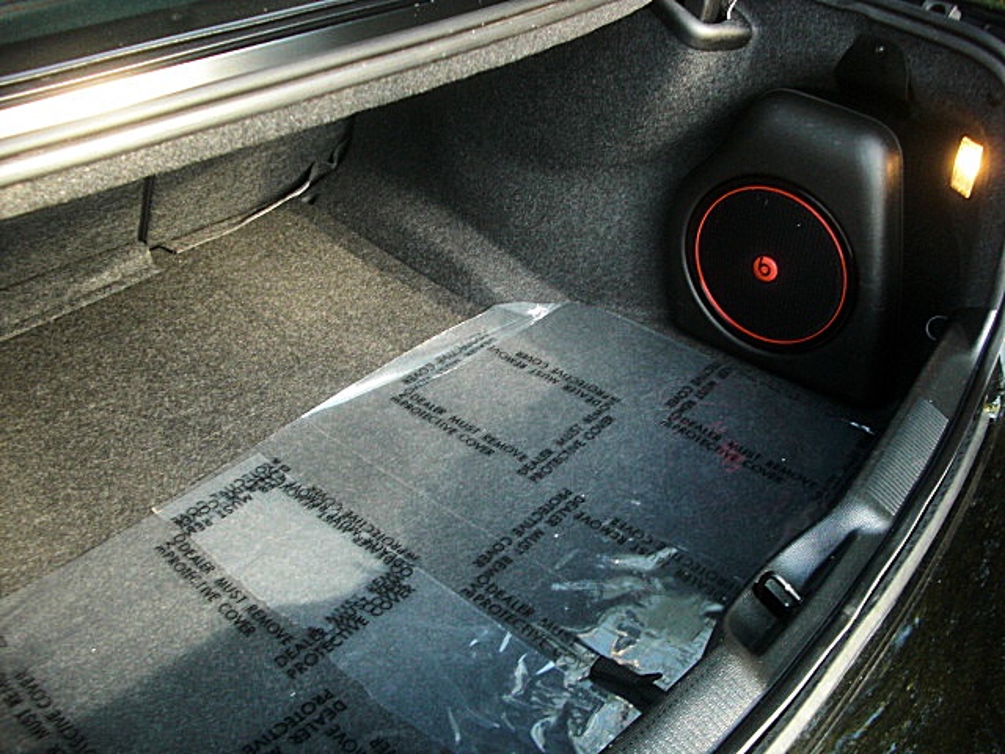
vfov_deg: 39.7
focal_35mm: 36
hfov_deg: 51.4
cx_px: 502
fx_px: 1045
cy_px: 377
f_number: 2.8
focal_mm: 6.3
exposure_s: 1/100
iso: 200
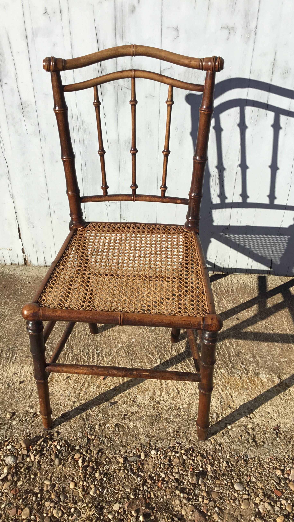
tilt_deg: -35.7
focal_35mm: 34
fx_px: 471
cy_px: 260
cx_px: 135
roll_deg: +1.9
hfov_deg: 34.6
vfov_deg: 58.0
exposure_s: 1/1567
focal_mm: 3.3
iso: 25
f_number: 2.4
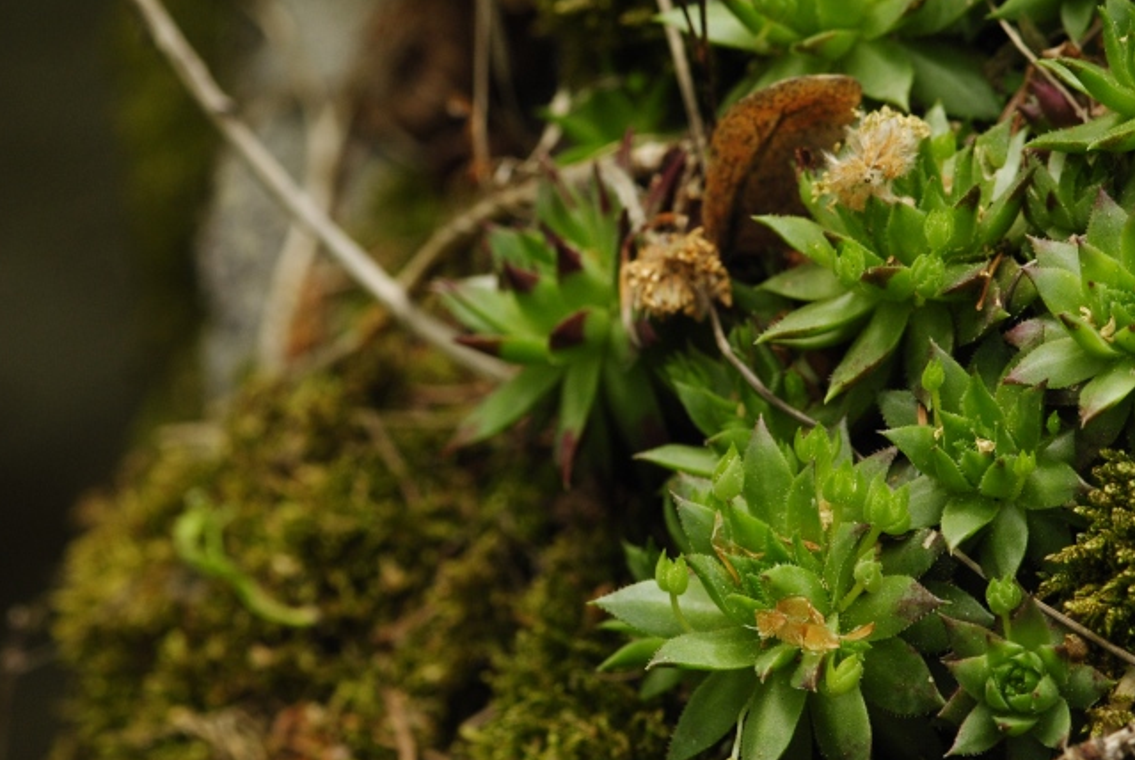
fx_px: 5040
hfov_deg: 12.8
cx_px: 549
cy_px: 403
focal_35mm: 160
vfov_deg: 8.6
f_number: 7.1
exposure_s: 1/160
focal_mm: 85
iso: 400
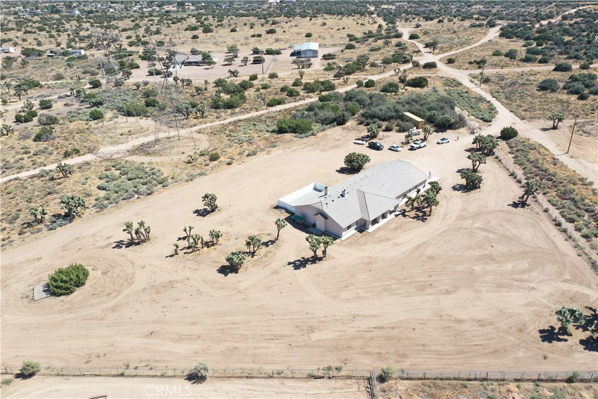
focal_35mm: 28
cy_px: 200
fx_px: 465
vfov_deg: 46.4
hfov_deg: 65.5
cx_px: 299
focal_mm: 10.26
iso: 100
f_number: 5
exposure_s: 1/320
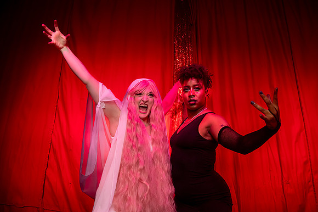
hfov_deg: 66.5
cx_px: 158
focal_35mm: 27
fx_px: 242
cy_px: 101
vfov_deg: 47.2
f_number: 4.5
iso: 4000
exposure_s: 1/250
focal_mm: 24
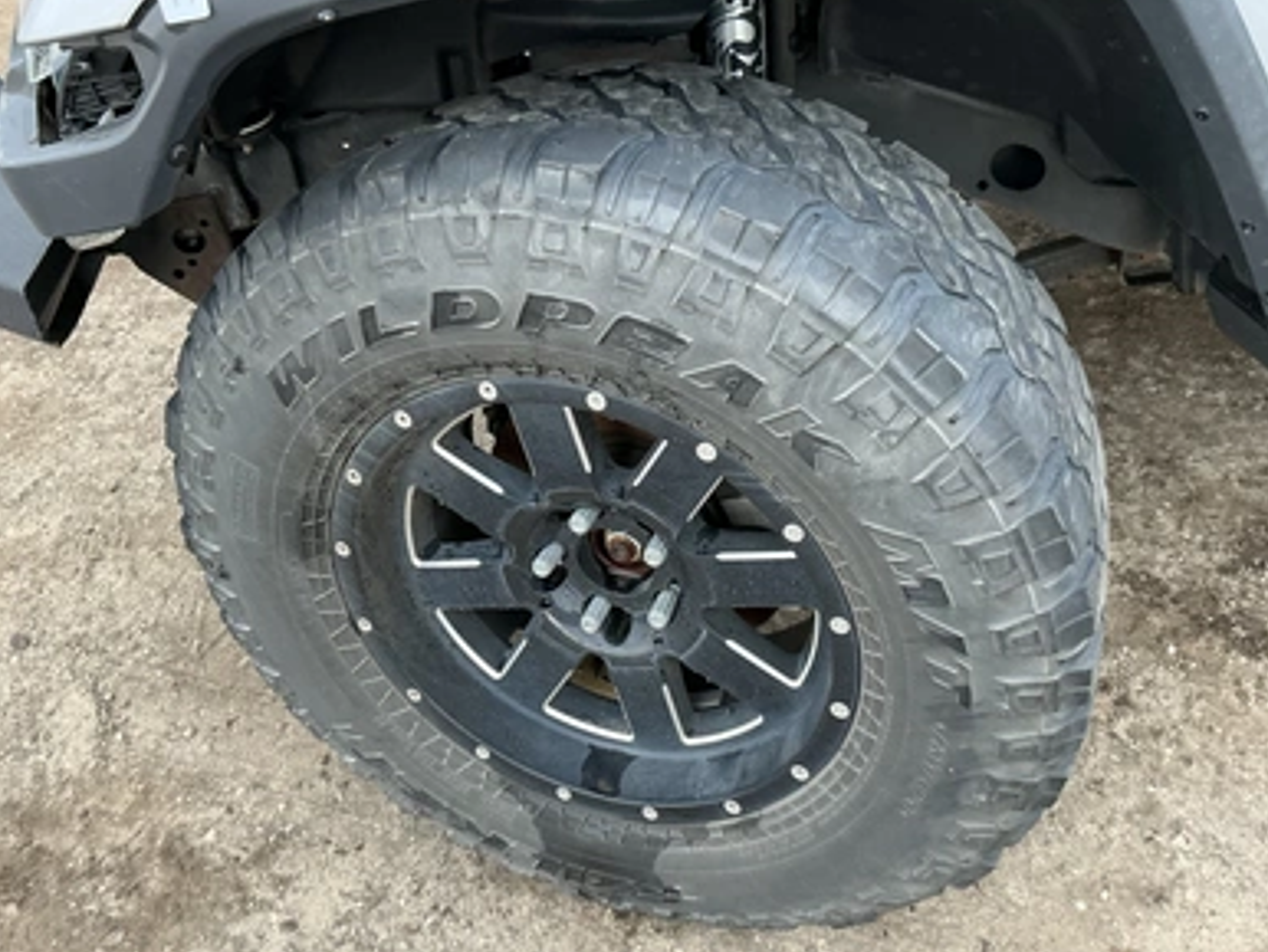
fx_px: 1063
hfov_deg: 61.6
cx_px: 641
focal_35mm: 29
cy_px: 469
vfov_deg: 48.3
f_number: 1.8
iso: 64
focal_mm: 3
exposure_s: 1/99
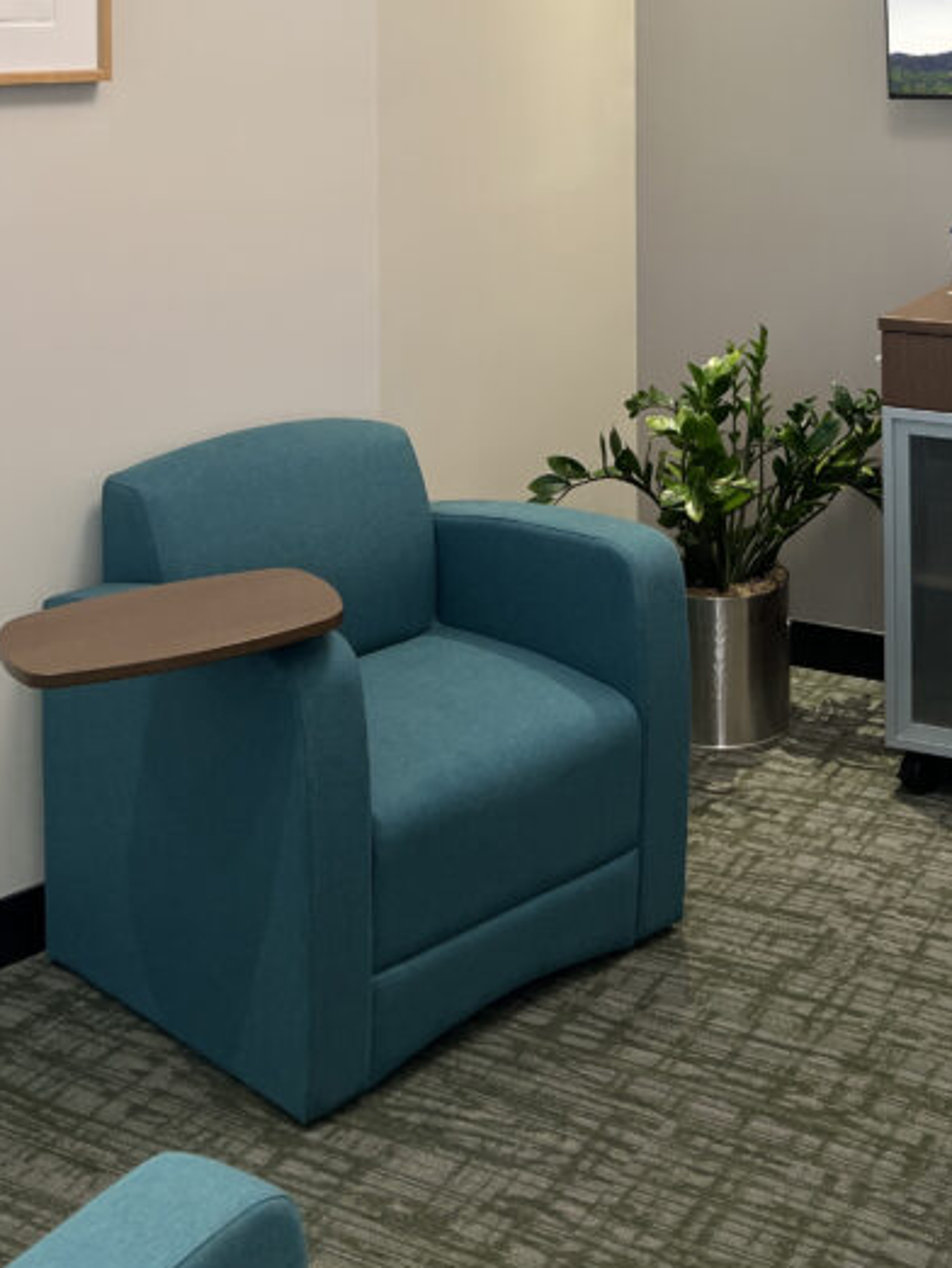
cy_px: 58
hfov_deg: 28.4
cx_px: 614
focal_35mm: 51
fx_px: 1869
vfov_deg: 34.7
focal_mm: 5.7
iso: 125
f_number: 1.5
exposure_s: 1/120
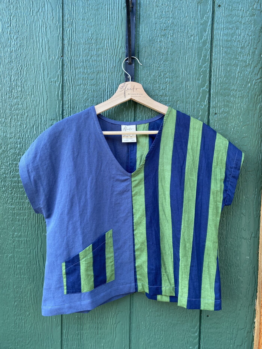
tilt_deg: -2.5
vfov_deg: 67.3
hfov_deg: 53.1
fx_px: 262
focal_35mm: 26
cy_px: 174
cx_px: 131
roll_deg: -1.4
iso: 64
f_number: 1.8
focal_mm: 4.25
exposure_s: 1/122
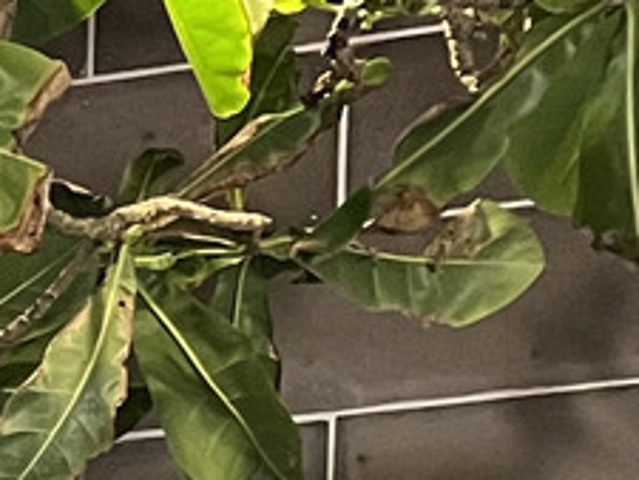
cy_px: 1383
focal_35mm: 185
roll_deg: -0.1
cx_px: -1247
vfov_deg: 7.2
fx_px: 3417
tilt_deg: -2.7
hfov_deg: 8.8
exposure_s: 1/33
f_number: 1.5
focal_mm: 5.7
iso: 400
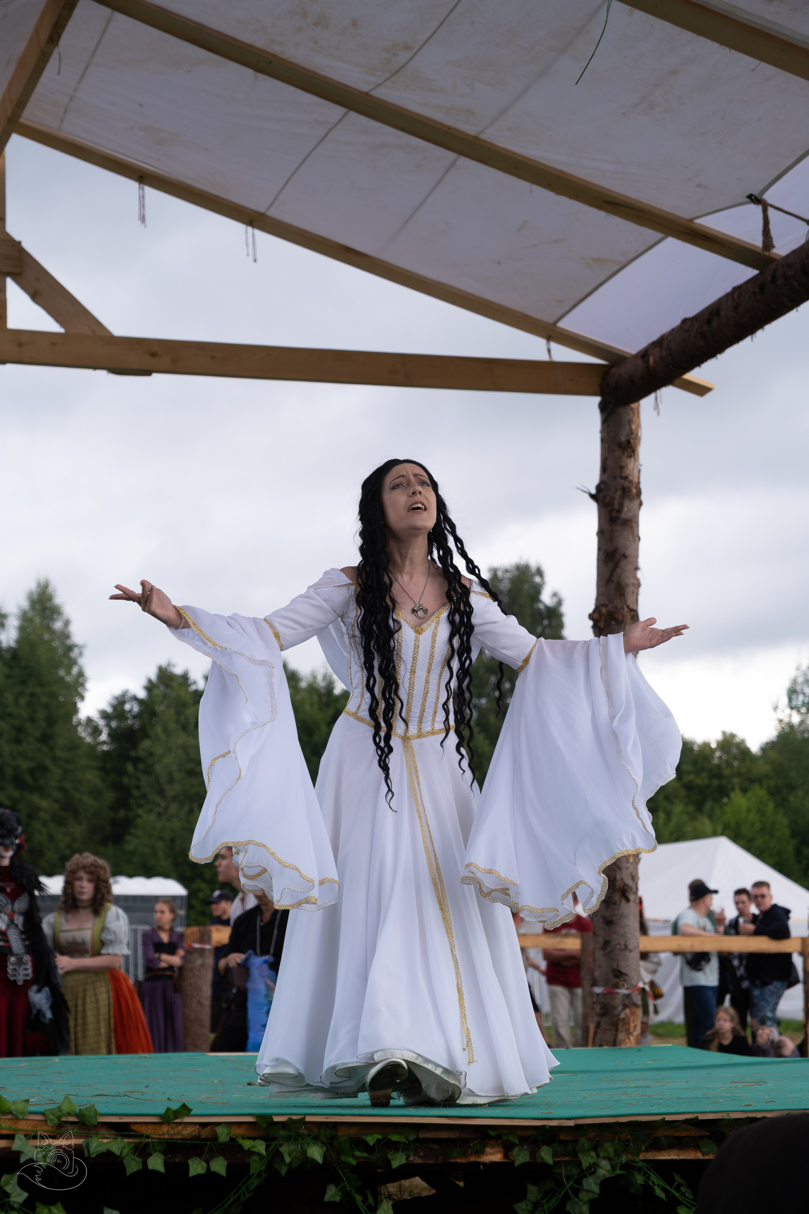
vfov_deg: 29.7
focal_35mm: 68
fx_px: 2292
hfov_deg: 20.0
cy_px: 607
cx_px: 404
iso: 800
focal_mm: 45.5
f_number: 3.6
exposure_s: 1/1000
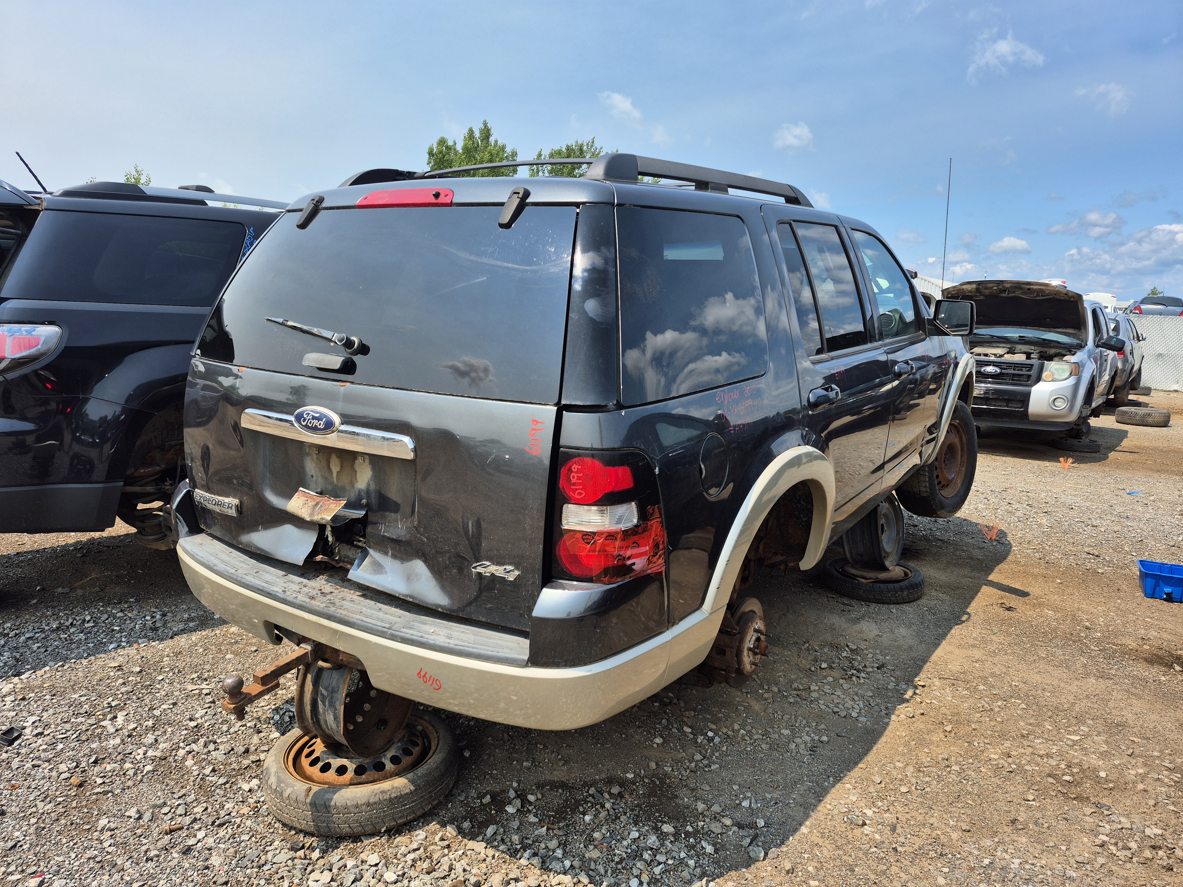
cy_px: 444
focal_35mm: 23
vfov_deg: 58.9
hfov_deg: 73.9
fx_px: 786
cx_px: 592
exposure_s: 1/1488
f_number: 1.8
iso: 25
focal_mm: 5.4
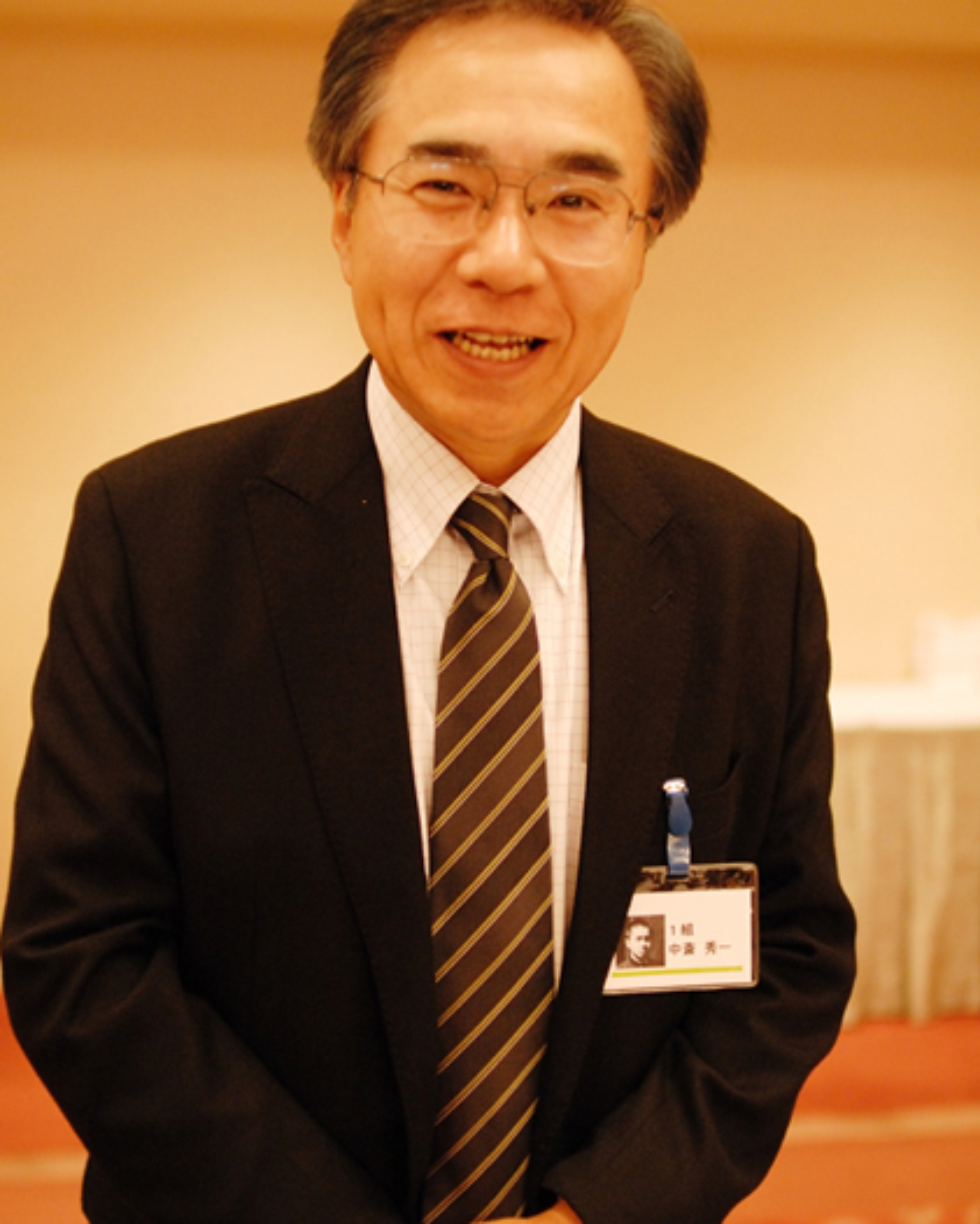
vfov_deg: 38.8
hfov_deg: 31.5
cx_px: 488
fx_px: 1740
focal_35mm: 48
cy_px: 633
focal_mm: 28
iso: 800
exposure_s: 1/80
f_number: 2
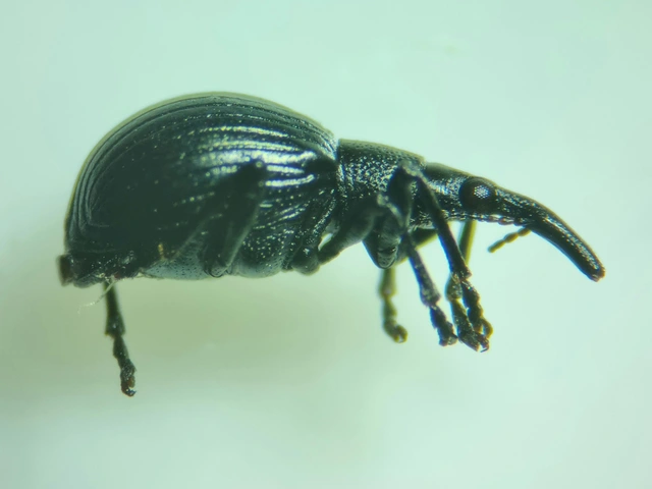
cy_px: 244
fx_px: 509
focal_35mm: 27
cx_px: 326
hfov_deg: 65.3
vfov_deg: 51.4
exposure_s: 1/100
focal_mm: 5.9
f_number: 2
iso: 32
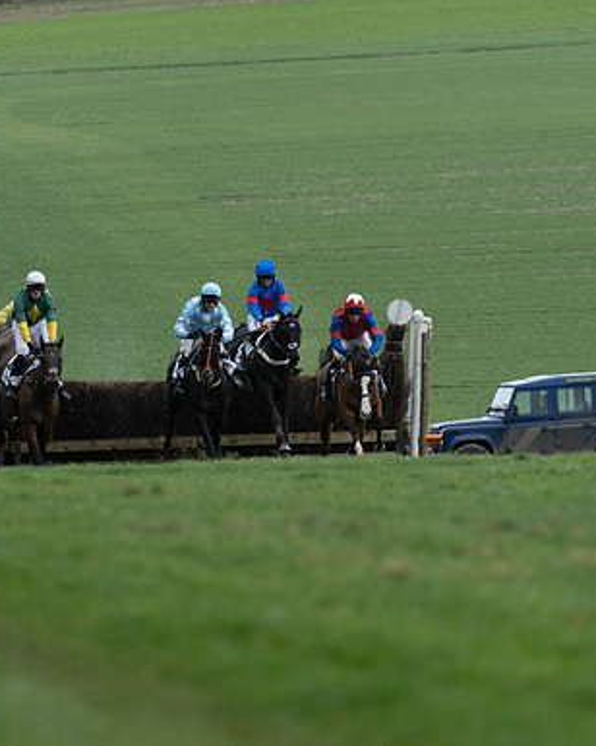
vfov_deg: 3.3
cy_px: 373
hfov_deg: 2.6
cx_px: 226
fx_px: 13097
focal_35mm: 594
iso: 500
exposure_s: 1/1000
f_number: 4
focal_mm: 280
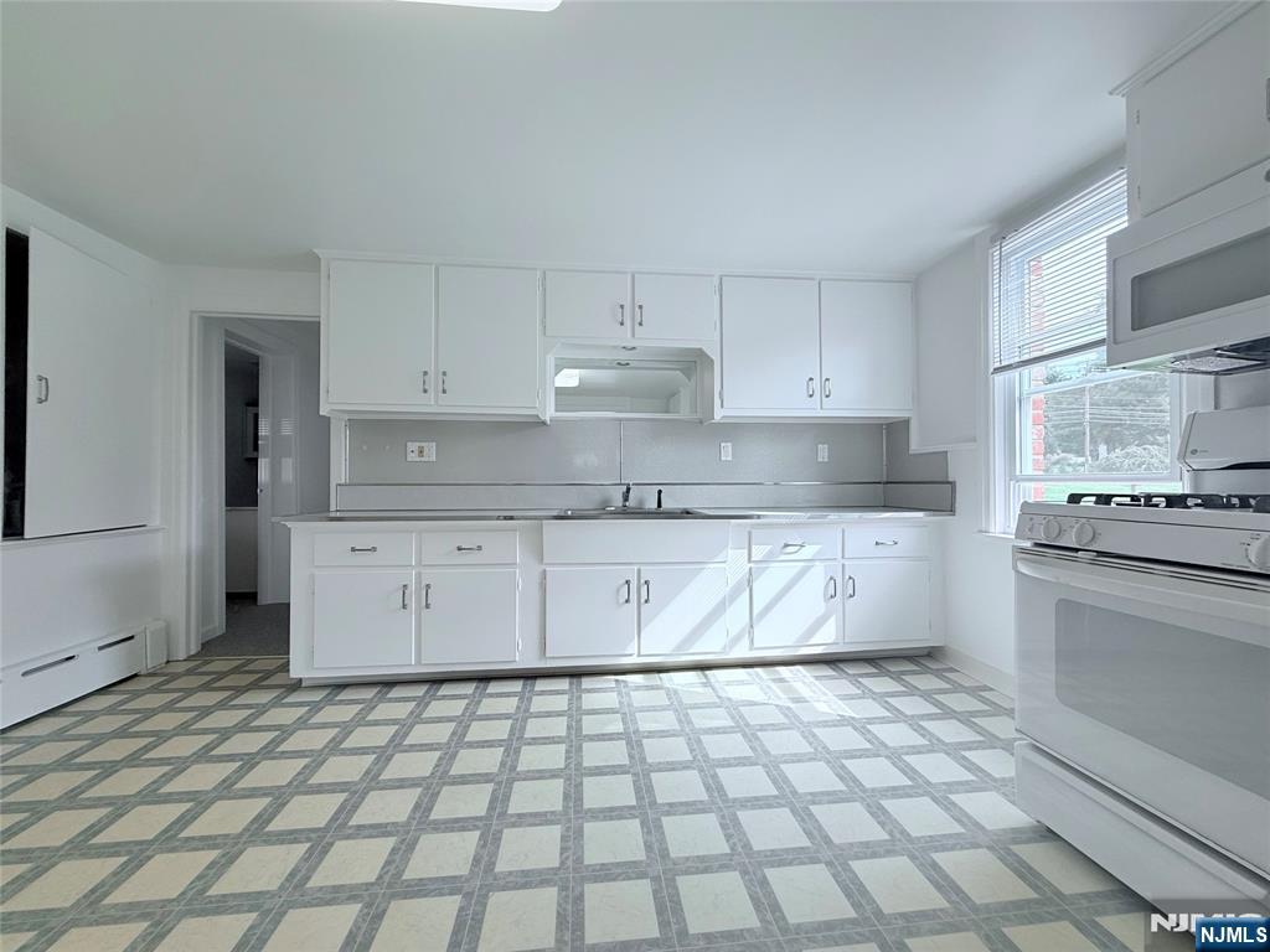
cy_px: 476
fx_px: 514
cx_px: 635
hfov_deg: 102.1
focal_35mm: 14
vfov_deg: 85.7
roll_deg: +0.1
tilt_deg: +0.3
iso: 50
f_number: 2.2
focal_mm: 2.22
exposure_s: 1/140
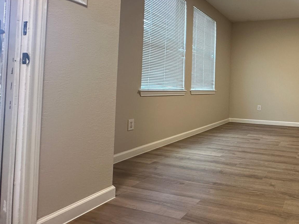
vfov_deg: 54.3
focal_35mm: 25
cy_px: 85
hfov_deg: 61.4
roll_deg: -1.2
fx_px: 216
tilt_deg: +2.6
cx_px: 254
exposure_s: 1/120
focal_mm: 2.22
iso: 200
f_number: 2.2
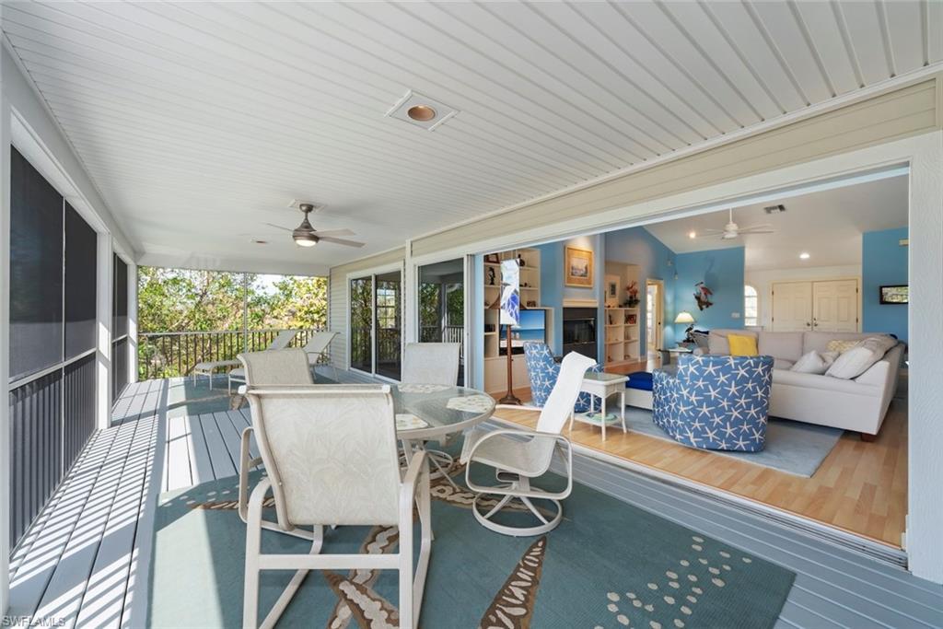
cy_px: 314
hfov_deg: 104.2
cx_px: 472
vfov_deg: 81.2
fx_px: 367
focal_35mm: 14
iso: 160
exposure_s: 1/6
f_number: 10
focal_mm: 14
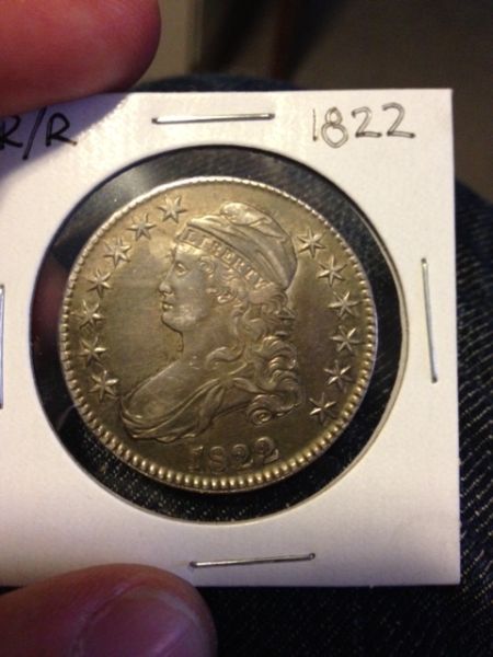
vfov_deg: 52.6
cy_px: 328
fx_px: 665
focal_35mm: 35
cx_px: 246
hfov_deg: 40.7
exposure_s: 1/20
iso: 320
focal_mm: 4.28
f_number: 2.4
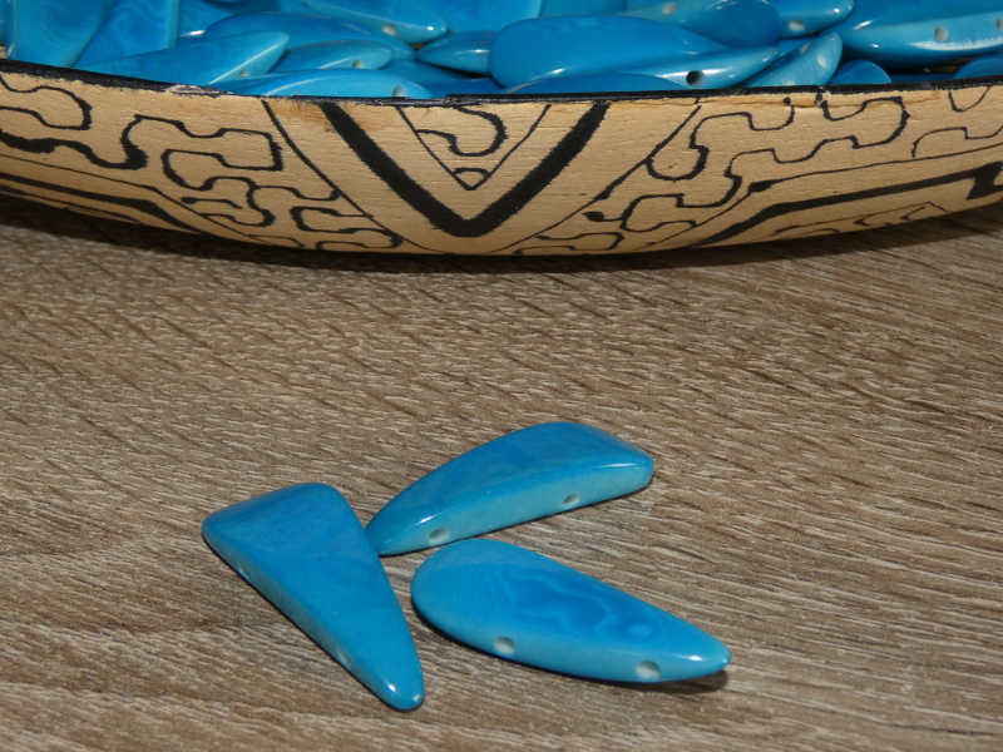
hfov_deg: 43.9
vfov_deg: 33.6
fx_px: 1246
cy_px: 376
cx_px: 502
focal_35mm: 43
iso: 80
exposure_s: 1/60
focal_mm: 7.8
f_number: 3.7
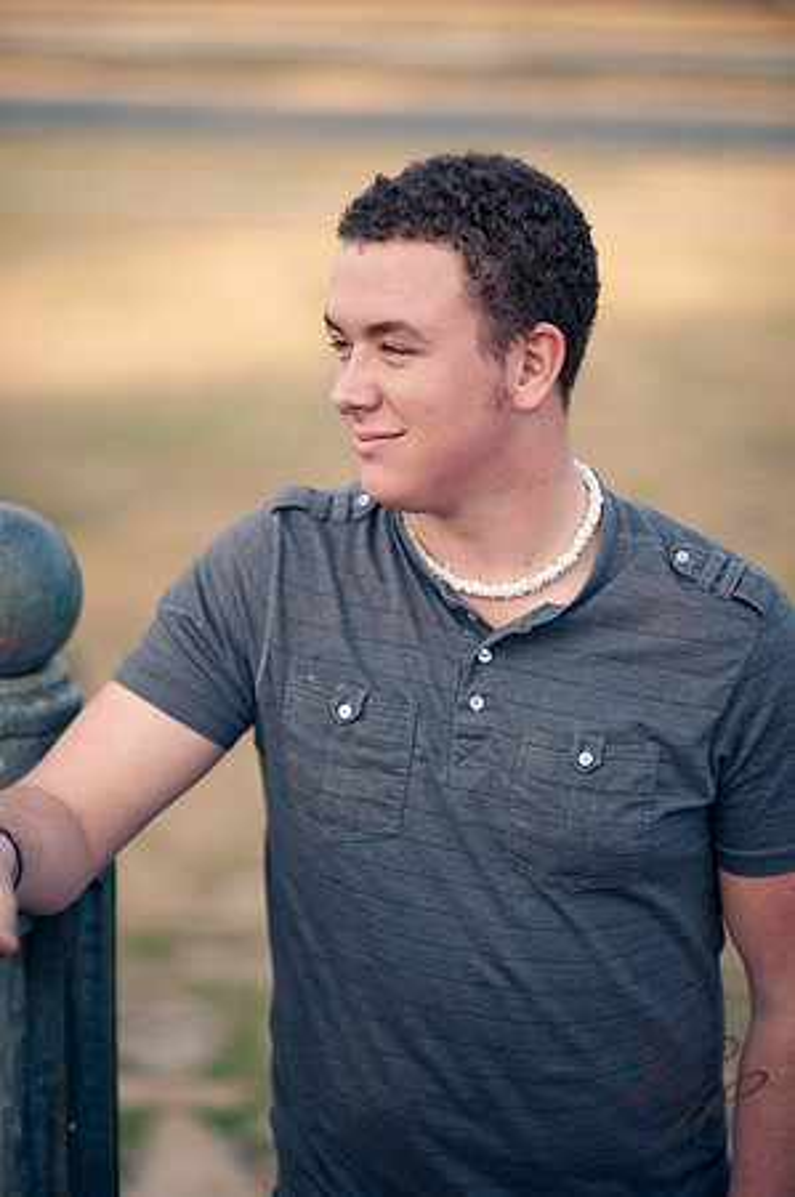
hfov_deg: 16.0
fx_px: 2822
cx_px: 398
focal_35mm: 85
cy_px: 598
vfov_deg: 23.9
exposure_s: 1/1250
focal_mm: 85
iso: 200
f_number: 1.8
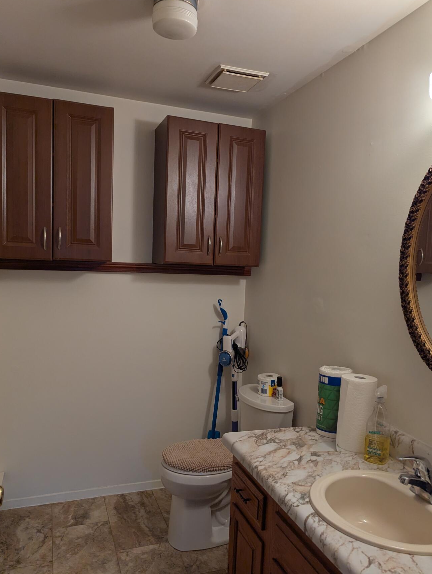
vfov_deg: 63.3
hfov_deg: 49.8
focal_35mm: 28
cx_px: 232
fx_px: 465
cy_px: 309
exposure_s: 1/120
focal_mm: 6.81
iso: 148
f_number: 1.85
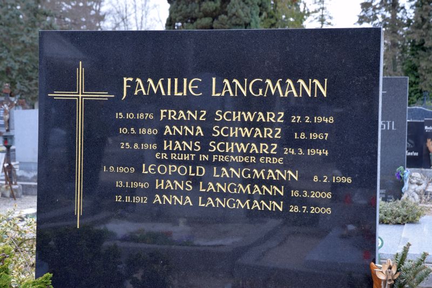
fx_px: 756
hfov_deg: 31.9
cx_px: 216
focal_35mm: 63
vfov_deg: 21.6
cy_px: 144
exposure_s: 1/160
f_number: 6.3
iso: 400
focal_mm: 42
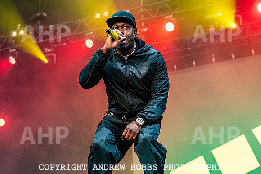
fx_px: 685
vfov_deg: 14.5
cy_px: 77
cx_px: 116
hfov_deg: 21.6
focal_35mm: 94
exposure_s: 1/640
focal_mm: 85
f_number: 5
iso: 1400
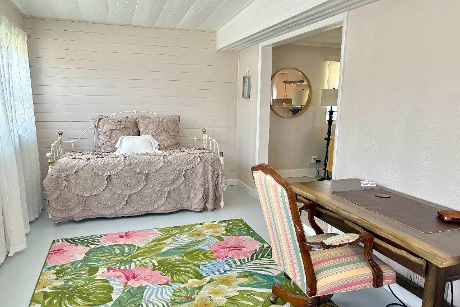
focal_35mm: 28
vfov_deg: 46.3
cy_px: 172
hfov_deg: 65.5
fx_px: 358
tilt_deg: -10.3
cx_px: 234
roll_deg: -0.3
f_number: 1.6
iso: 125
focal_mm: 5.96
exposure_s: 1/117
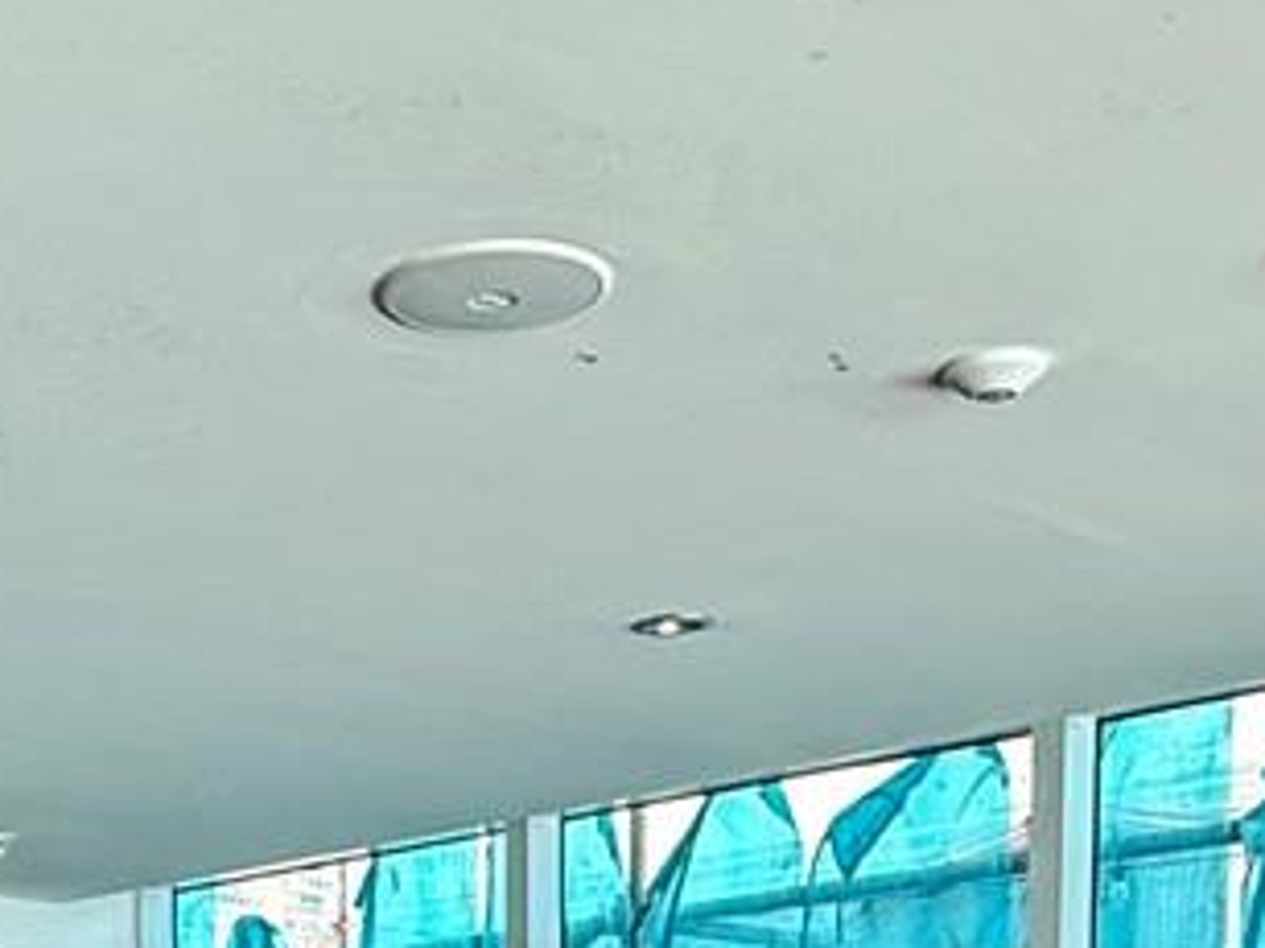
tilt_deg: -7.2
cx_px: 202
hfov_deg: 26.1
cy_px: 1657
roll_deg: -0.2
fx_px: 2667
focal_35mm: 73
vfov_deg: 17.0
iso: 80
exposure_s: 1/99
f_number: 2.2
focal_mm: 2.22
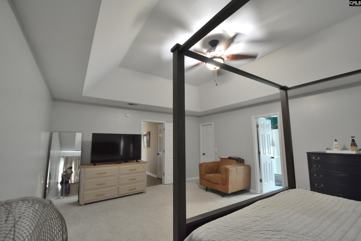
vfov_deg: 77.4
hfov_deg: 100.3
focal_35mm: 15
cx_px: 180
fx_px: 151
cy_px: 120
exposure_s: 1/50
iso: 1600
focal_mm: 10
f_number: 3.5
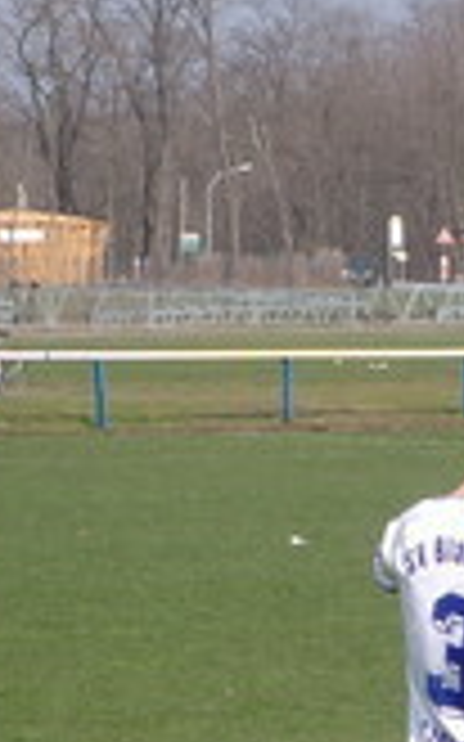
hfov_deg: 3.5
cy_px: 470
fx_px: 7594
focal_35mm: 375
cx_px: 698
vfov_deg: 5.6
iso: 80
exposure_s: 1/500
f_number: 4.5
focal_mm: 19.8
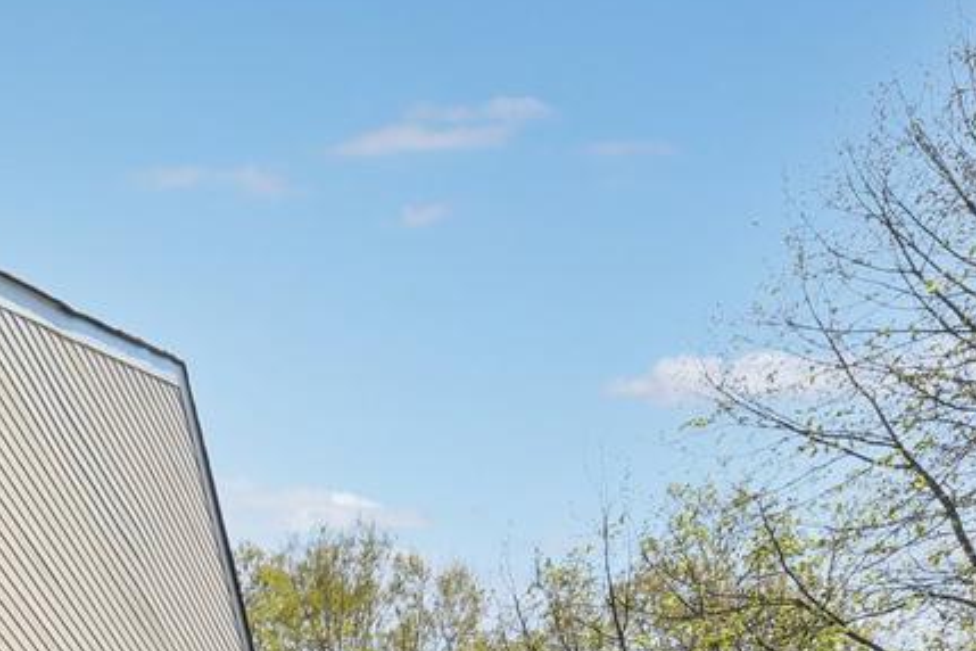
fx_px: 1545
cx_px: -312
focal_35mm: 57
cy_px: 847
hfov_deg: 28.4
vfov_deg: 21.5
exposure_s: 1/200
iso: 100
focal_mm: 17
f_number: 8
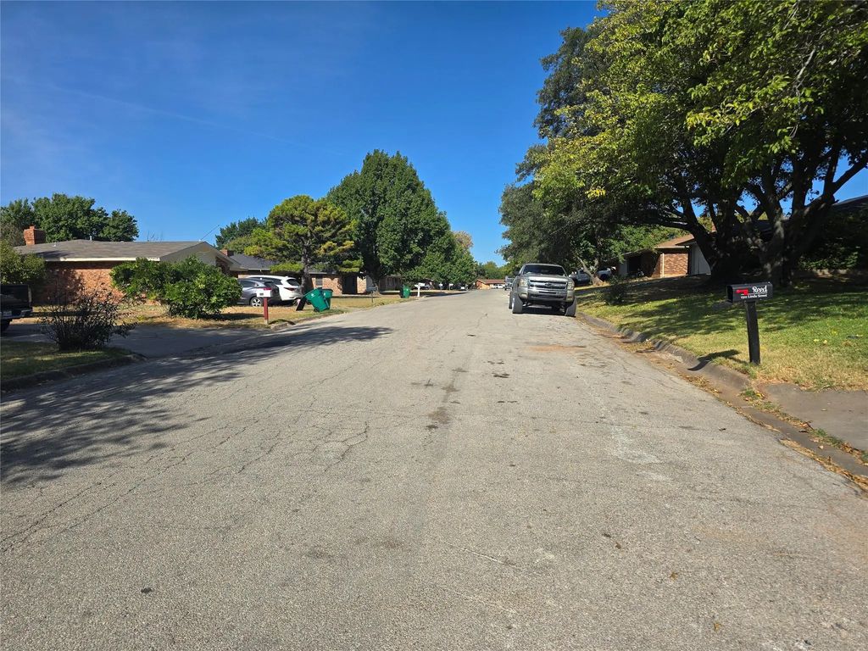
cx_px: 434
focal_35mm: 23
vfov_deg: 58.9
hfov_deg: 73.9
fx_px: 577
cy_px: 326
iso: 12
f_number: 1.7
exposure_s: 1/955
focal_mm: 6.3
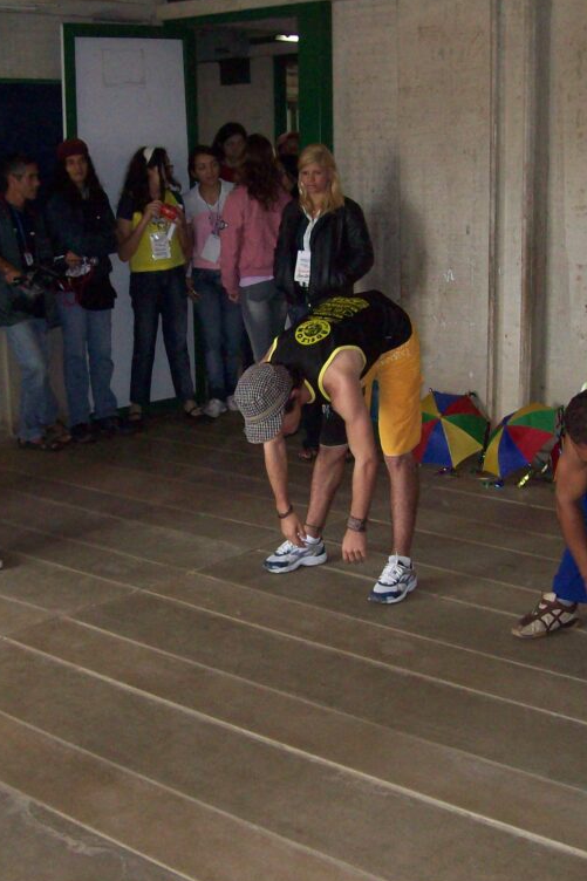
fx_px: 1248
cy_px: 444
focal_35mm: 51
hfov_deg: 26.3
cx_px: 176
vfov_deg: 38.9
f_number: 2.7
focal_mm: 6
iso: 200
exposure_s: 1/64
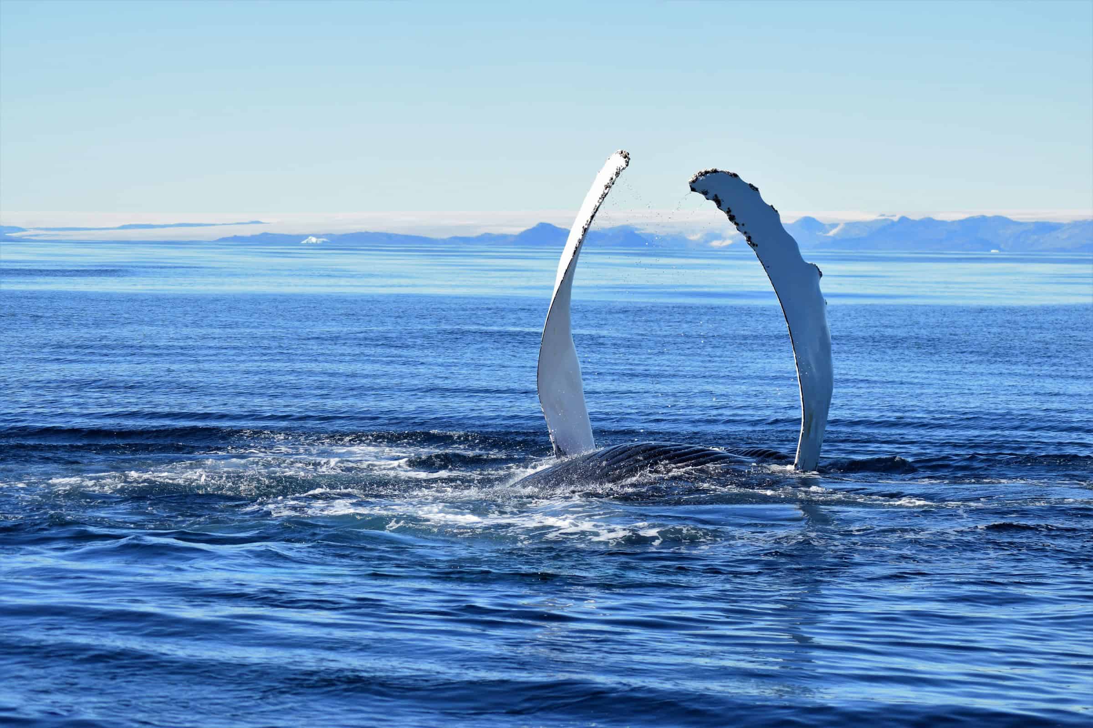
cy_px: 364
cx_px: 546
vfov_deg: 10.8
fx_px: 3871
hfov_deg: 16.1
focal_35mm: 128
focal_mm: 85
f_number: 7.1
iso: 200
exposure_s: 1/800
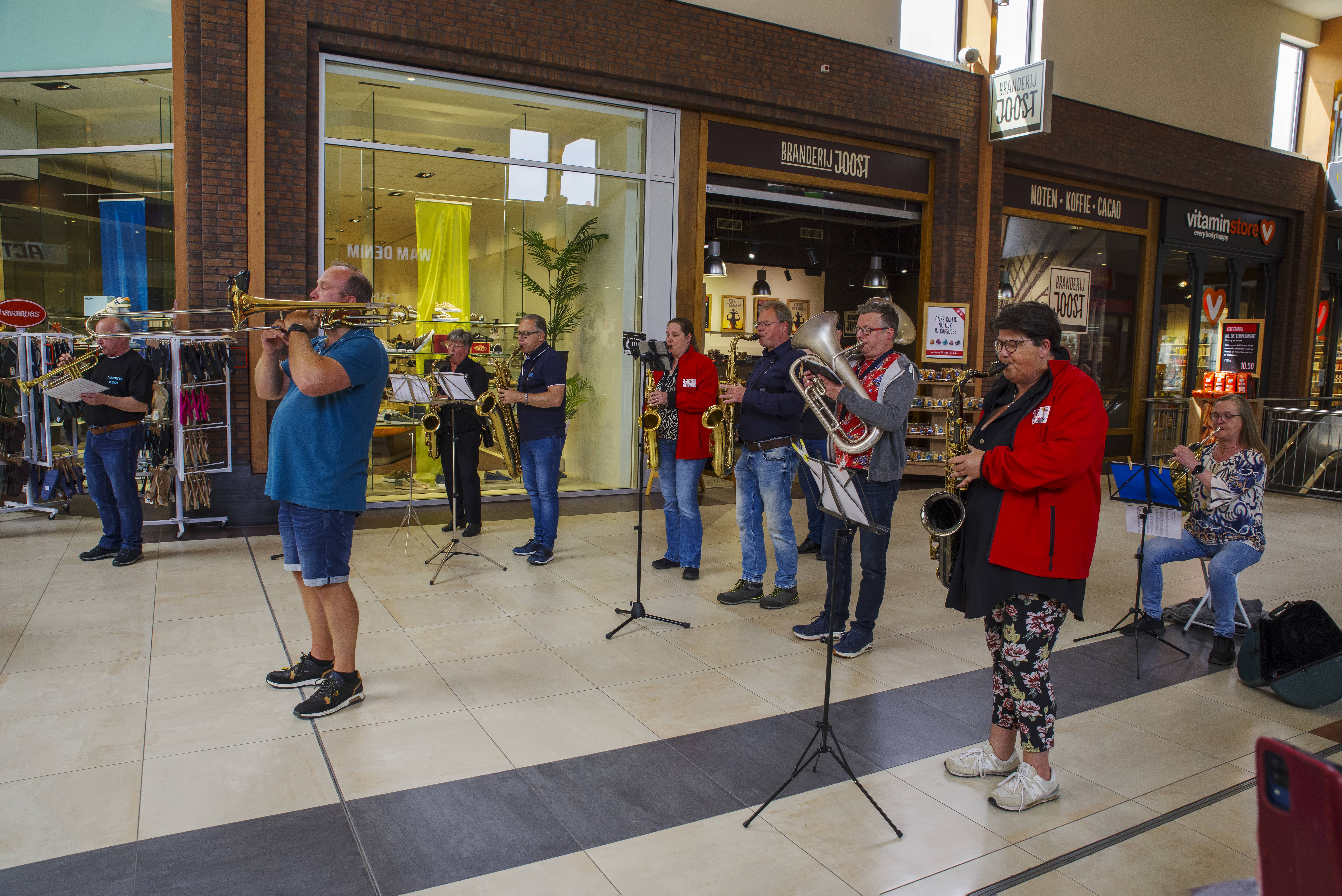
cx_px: 671
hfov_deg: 73.7
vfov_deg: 53.2
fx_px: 895
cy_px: 448
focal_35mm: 24
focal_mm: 24
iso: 800
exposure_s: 1/160
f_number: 7.1
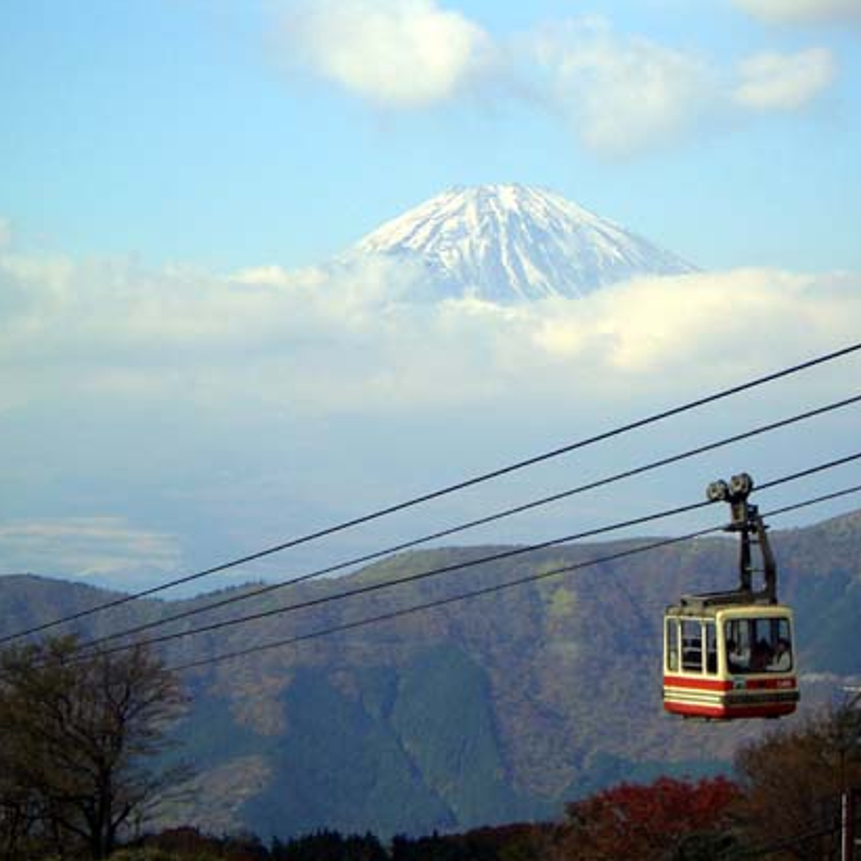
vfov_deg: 12.9
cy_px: 430
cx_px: 536
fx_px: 3799
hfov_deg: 12.9
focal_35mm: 135
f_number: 8.3
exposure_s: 1/320
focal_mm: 18.6
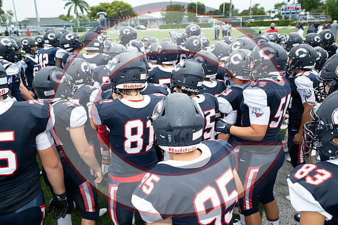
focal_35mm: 30
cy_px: 112
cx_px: 169
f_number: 4
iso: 640
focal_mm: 30
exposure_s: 1/200
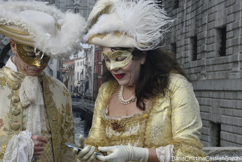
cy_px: 81
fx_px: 706
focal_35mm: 105
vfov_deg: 13.0
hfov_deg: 19.5
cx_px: 121
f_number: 20
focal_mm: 70
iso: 560
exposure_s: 1/250
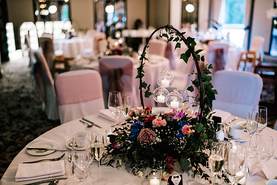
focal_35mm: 36
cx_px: 138
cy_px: 92
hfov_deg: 52.7
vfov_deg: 36.6
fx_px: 279
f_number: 1.4
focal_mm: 35
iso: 800
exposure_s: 1/500
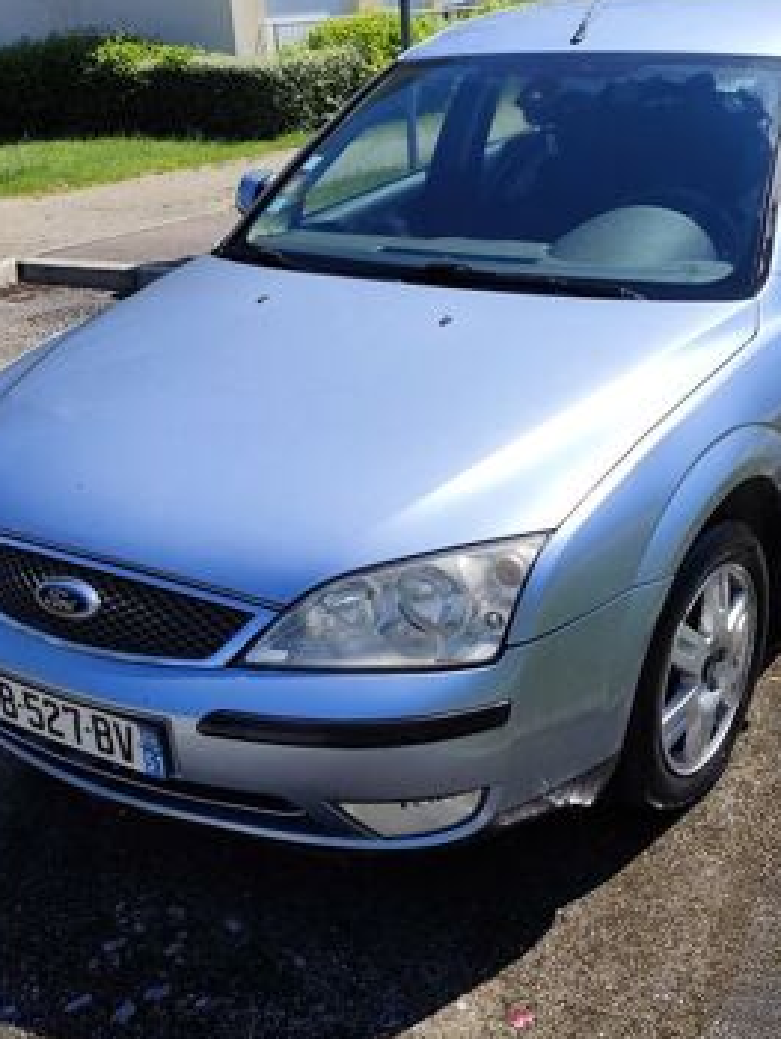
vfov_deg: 44.7
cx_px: 401
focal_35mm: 42
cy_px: 588
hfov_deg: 34.4
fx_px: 1262
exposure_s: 1/1774
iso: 50
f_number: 1.65
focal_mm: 6.14
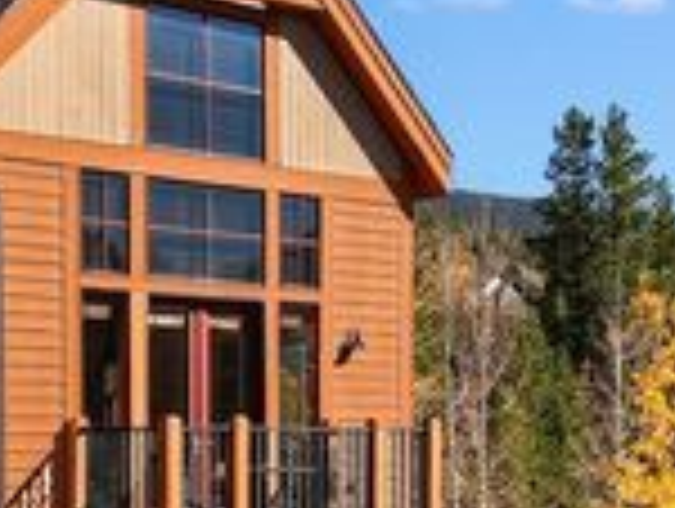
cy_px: 425
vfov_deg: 18.3
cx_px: 234
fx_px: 1562
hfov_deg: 24.3
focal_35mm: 80
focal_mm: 6.72
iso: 100
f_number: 1.7
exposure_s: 1/1250
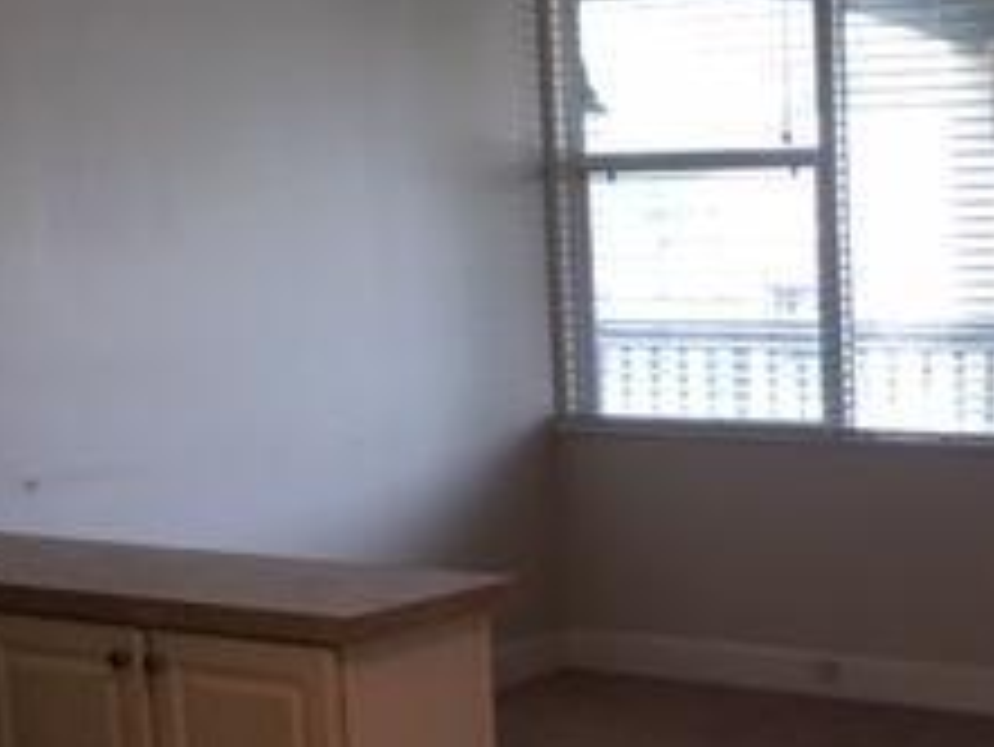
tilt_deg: -9.1
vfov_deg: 17.4
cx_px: 832
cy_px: 626
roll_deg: +3.0
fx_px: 2413
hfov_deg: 22.9
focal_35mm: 84
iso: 40
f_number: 2.2
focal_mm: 4.15
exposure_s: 1/30
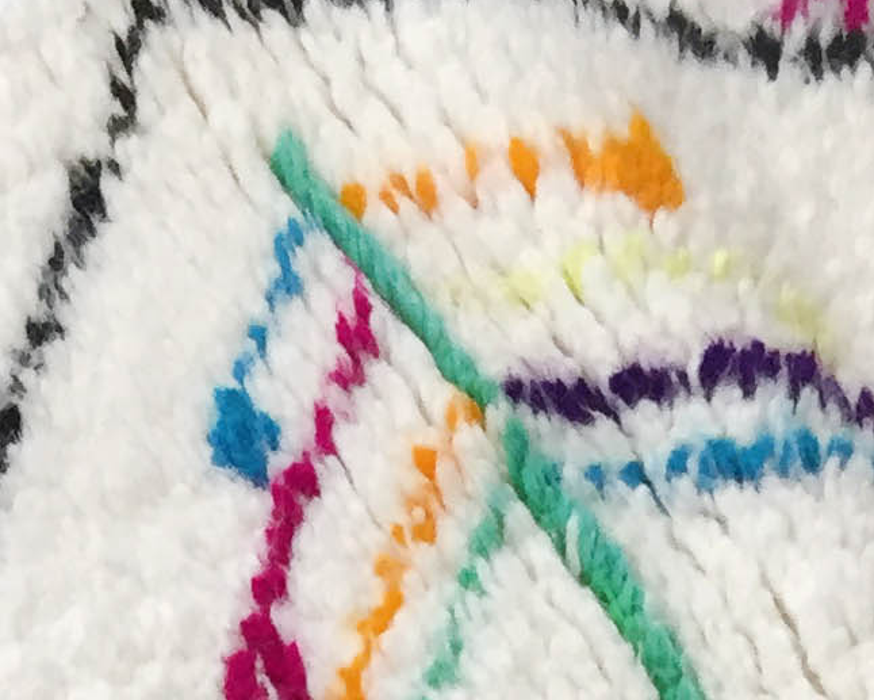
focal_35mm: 143
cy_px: 2086
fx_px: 3700
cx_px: 195
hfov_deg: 13.4
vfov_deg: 8.9
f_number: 2.2
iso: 40
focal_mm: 4.15
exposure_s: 1/33
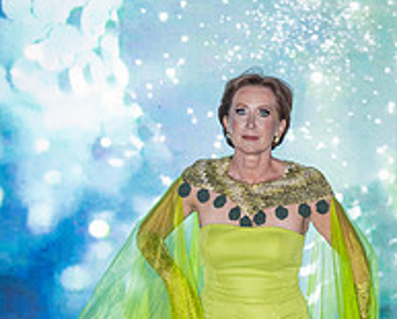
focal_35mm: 437
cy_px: 399
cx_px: 290
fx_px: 5142
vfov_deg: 3.5
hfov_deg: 4.4
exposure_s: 1/200
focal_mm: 200
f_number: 2.8
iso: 1600
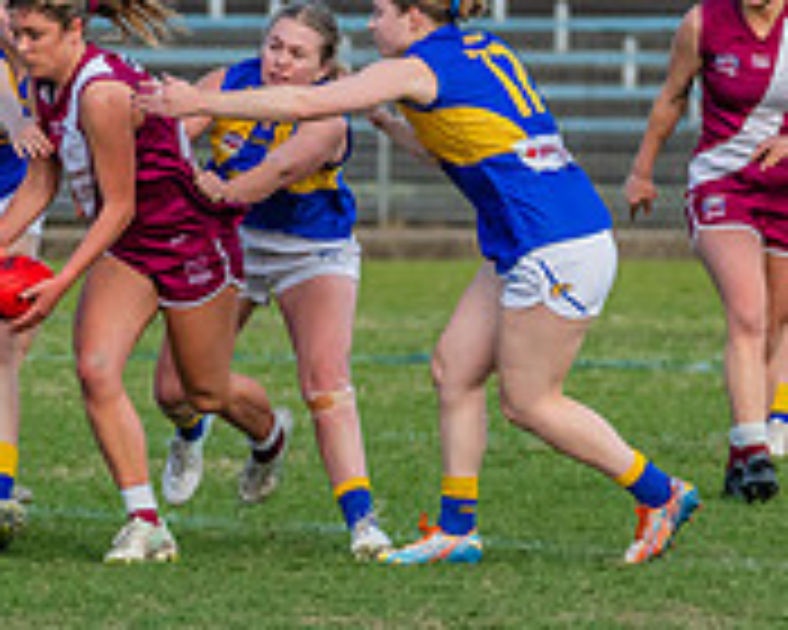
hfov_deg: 1.7
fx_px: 26097
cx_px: 155
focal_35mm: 1119
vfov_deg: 1.4
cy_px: 282
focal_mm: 350
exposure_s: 1/1600
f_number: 6
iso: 1250
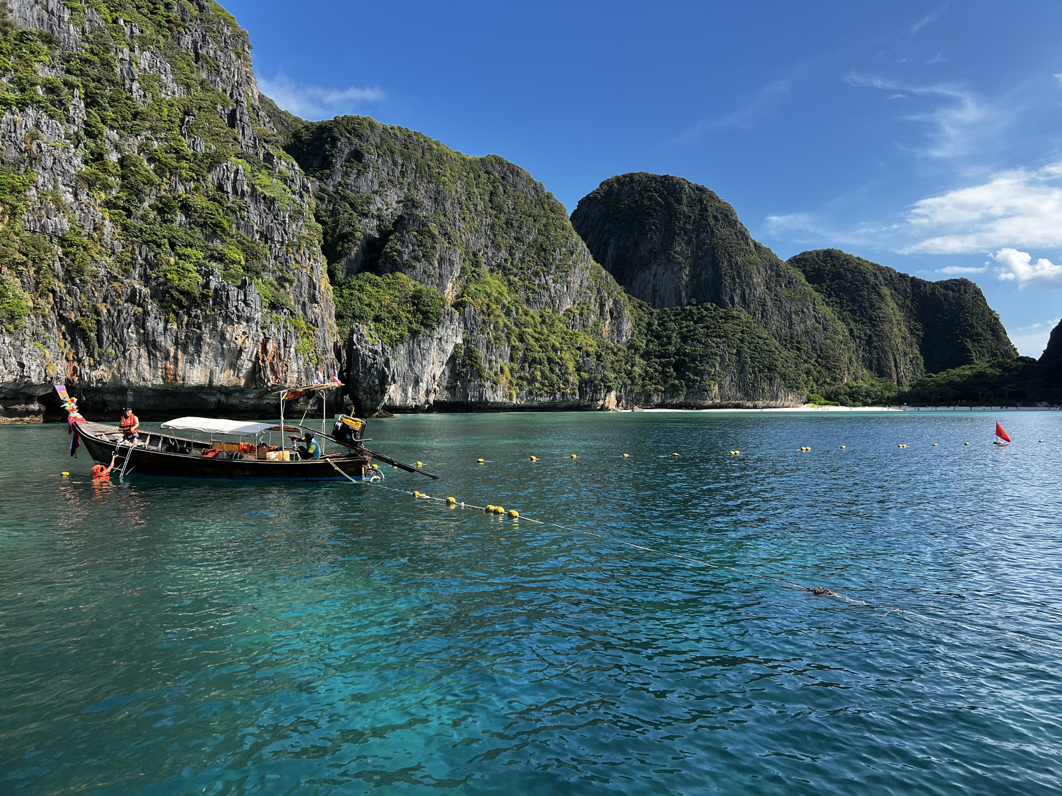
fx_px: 798
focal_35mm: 26
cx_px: 531
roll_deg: +0.8
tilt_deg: +0.8
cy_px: 398
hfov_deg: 67.3
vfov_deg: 53.1
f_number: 1.5
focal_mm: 5.7
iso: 50
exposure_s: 1/1901
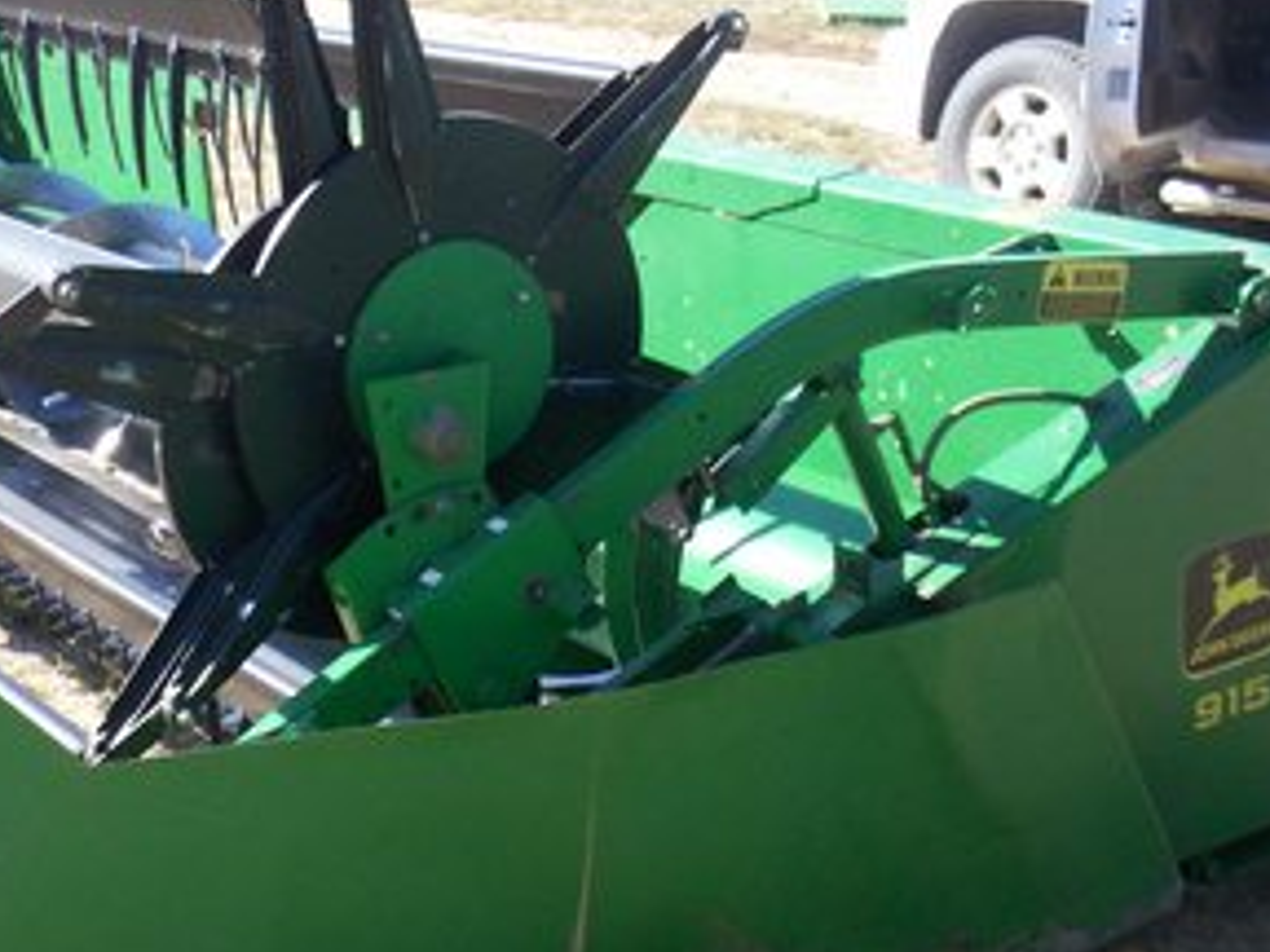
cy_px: 626
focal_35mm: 68
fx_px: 2495
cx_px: 225
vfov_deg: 21.5
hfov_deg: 27.9
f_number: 4.5
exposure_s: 1/198
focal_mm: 5.9
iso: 100
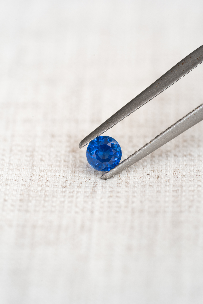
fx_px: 761
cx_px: 102
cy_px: 152
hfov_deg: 15.2
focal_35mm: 90
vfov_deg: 22.6
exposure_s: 1/2.5
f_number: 8
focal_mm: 90
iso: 100
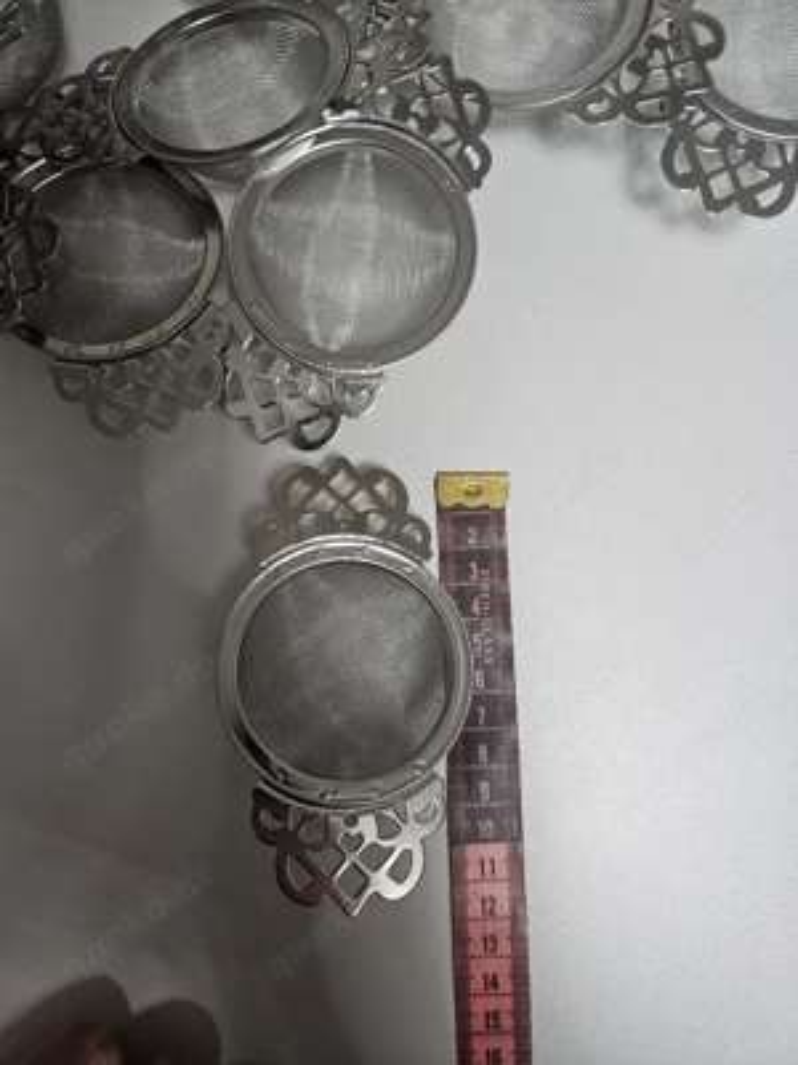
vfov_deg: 73.9
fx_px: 707
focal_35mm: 23
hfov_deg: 58.9
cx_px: 399
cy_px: 532
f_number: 1.8
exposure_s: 1/100
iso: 125
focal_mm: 5.4
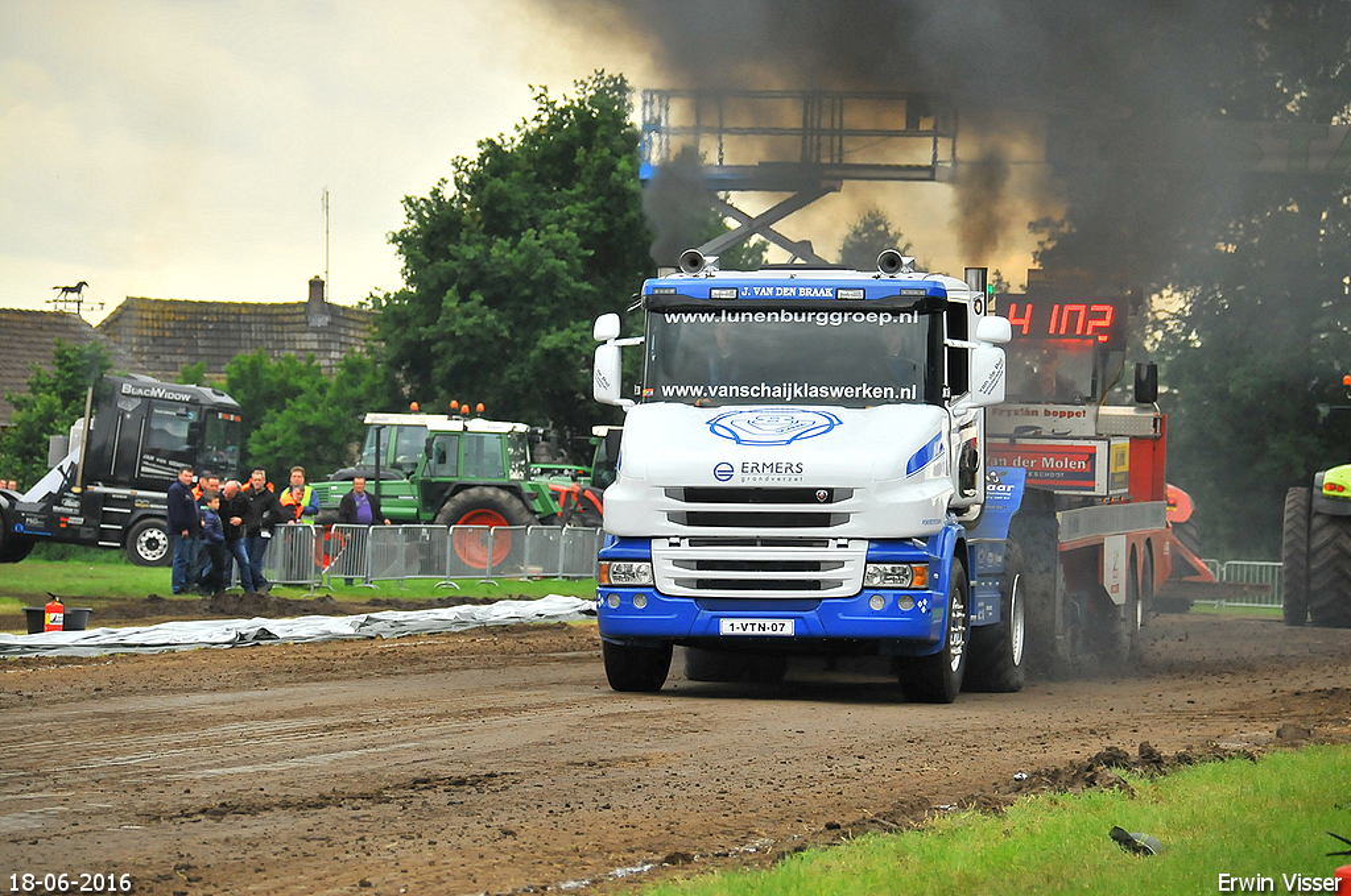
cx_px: 676
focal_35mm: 202
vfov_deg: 6.8
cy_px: 448
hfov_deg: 10.2
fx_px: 7590
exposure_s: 1/640
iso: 800
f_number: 5.6
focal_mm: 135
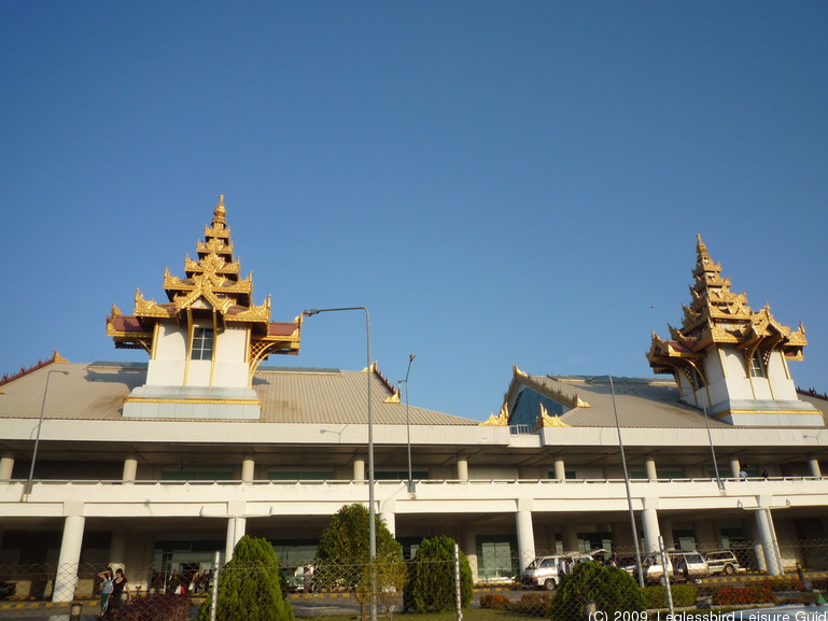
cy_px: 305
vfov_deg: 53.1
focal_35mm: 26
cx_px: 416
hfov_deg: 67.3
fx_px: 622
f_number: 4
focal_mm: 4.4
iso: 100
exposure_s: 1/640
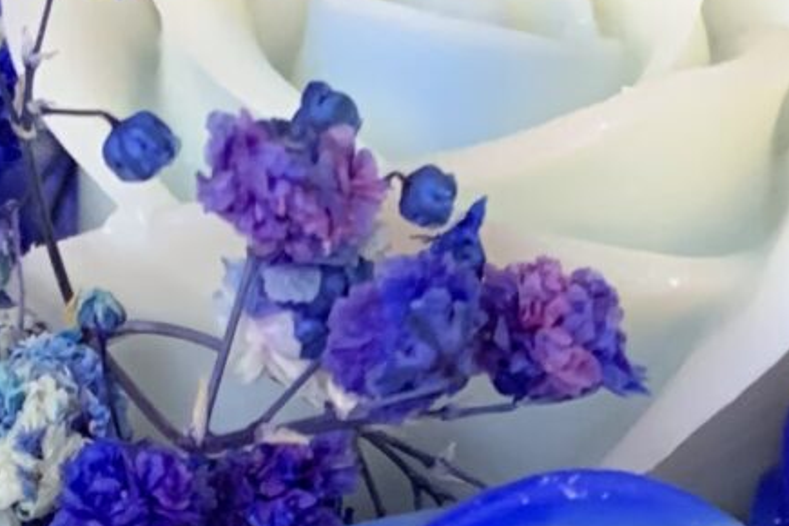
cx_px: 343
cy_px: 814
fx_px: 3484
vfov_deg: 8.4
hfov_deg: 12.9
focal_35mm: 159
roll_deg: +1.1
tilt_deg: -29.1
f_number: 1.8
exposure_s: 1/60
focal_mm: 4.25
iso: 250
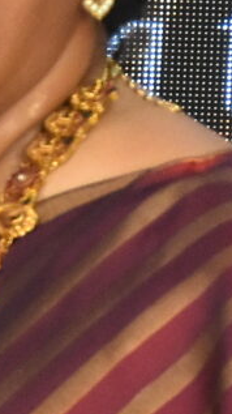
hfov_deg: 1.4
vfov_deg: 2.6
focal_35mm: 837
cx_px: -1120
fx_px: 9166
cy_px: 221
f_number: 5.6
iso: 2000
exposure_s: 1/160
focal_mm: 66
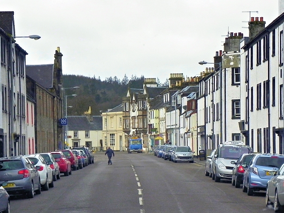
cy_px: 106
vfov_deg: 15.6
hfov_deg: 20.7
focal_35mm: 95
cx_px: 142
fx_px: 779
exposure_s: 1/428
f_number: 5.6
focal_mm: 16.9
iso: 200
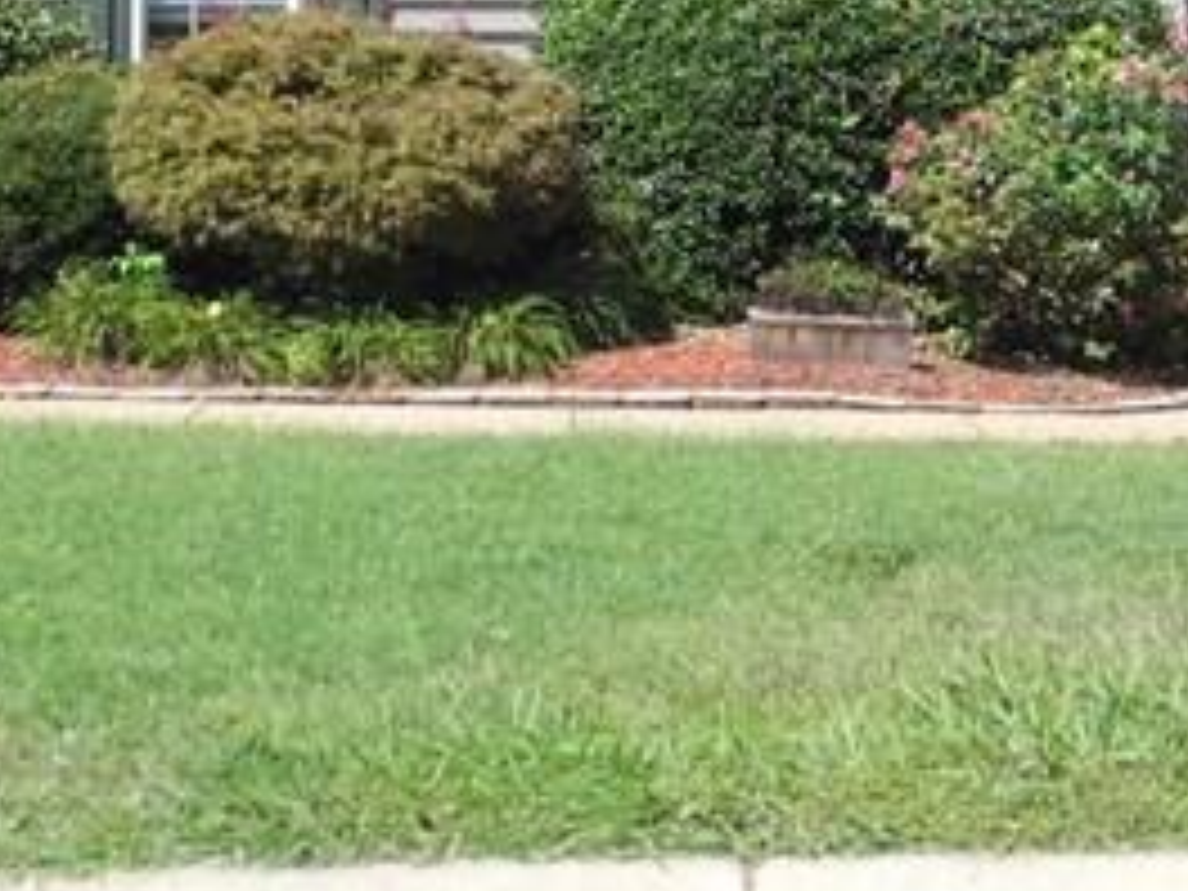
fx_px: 4667
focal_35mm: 136
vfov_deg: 10.8
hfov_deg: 14.4
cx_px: 976
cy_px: -32
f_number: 3.2
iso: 100
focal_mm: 7.4
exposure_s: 1/884
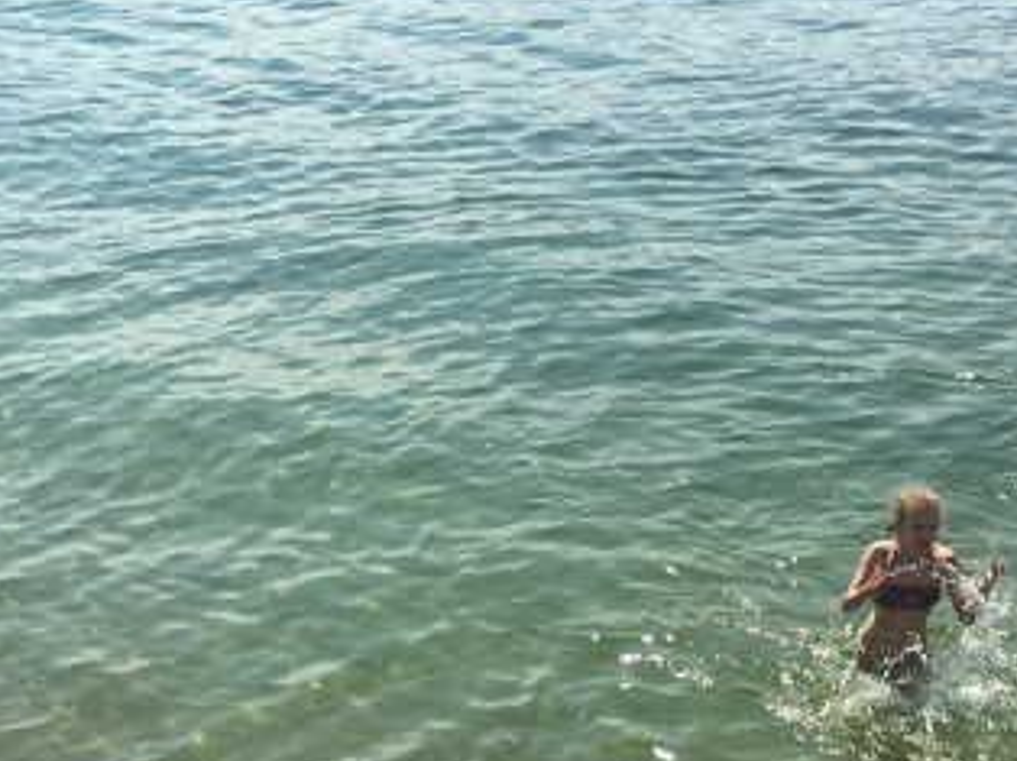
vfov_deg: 19.1
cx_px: 434
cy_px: 823
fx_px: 2172
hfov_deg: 26.3
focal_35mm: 74
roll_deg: +0.7
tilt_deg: -29.3
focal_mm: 4.15
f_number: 2.2
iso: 25
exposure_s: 1/1789
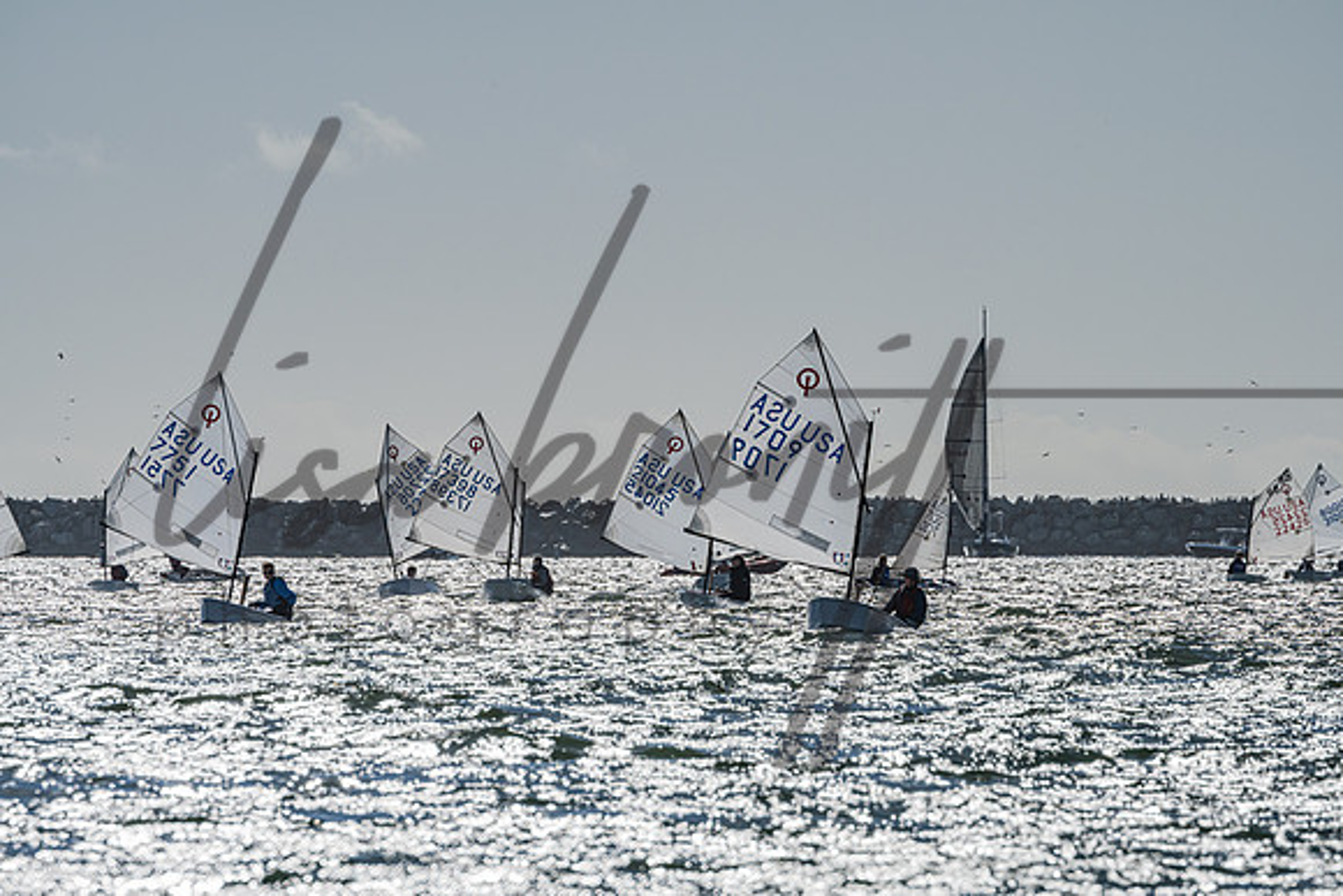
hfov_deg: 5.1
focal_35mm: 404
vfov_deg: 3.4
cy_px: 448
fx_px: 15081
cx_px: 672
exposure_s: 1/2500
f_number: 13
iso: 320
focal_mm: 400
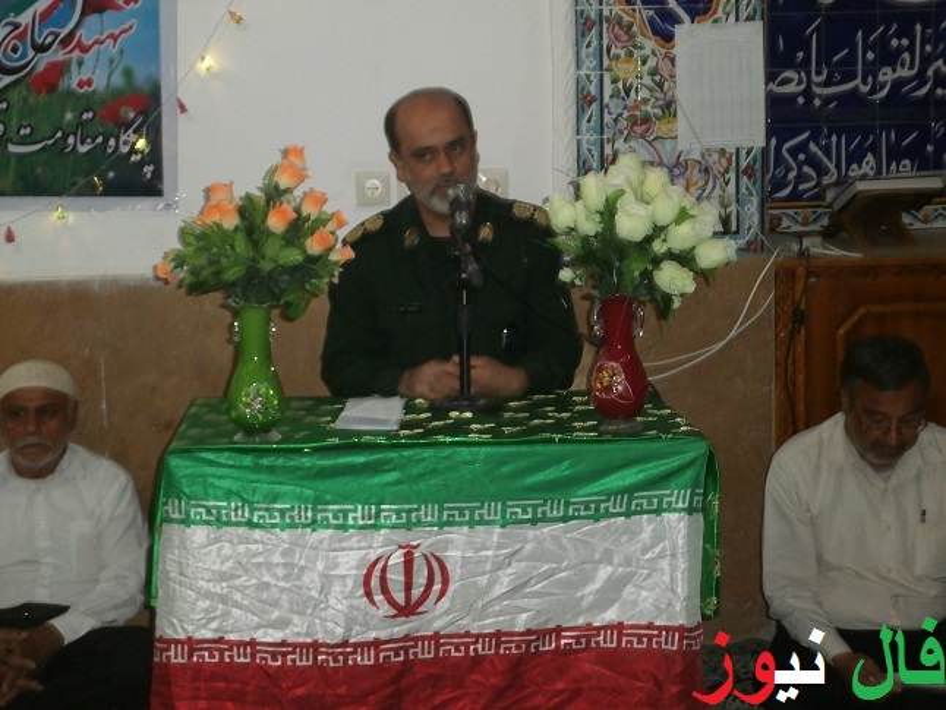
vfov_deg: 24.4
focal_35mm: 60
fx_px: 1640
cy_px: 355
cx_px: 473
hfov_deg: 32.2
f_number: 3.9
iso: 320
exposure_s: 1/50
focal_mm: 10.7
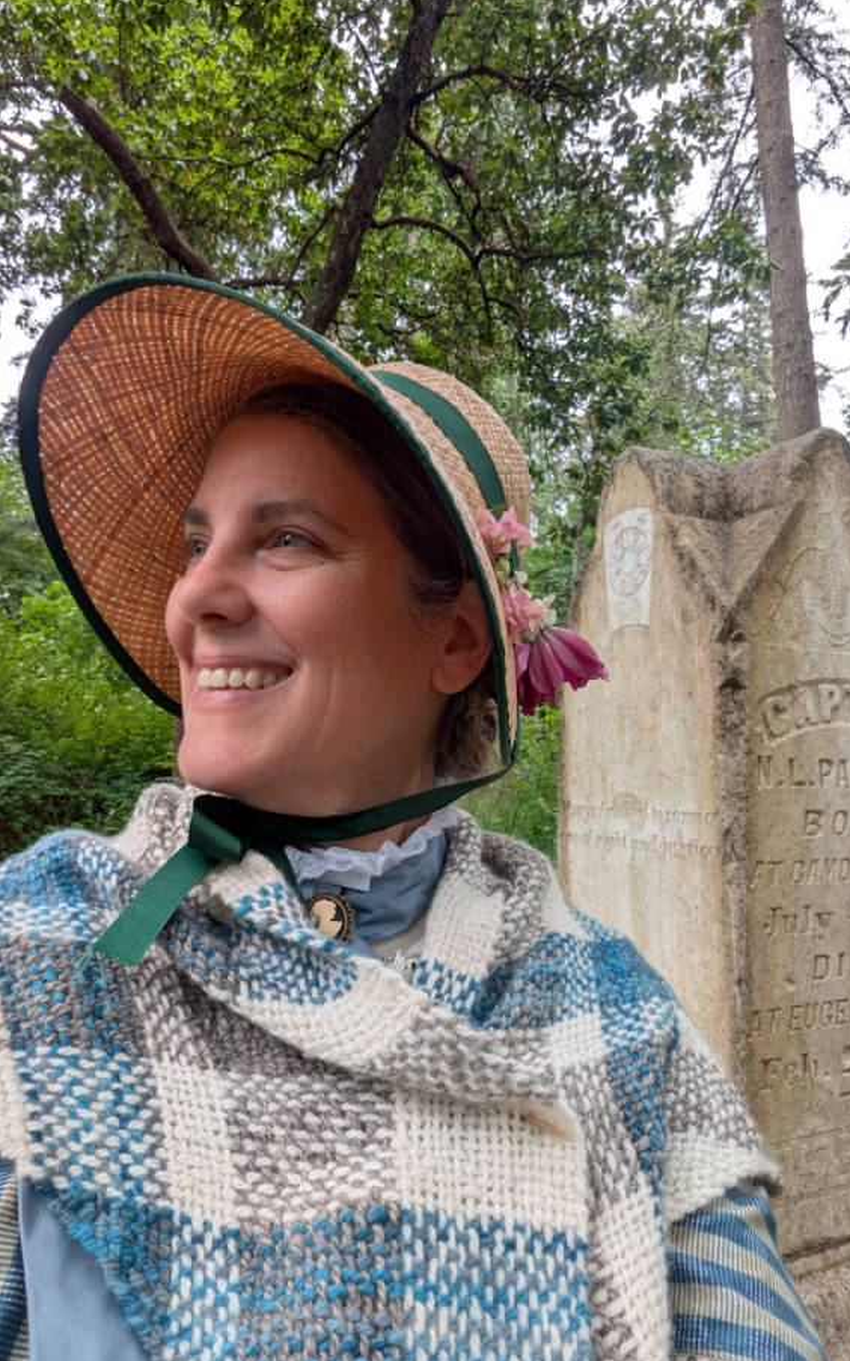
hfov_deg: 52.9
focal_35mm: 23
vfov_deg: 77.2
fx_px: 853
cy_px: 671
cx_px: 454
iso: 54
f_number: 2.2
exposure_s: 1/236
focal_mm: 2.7
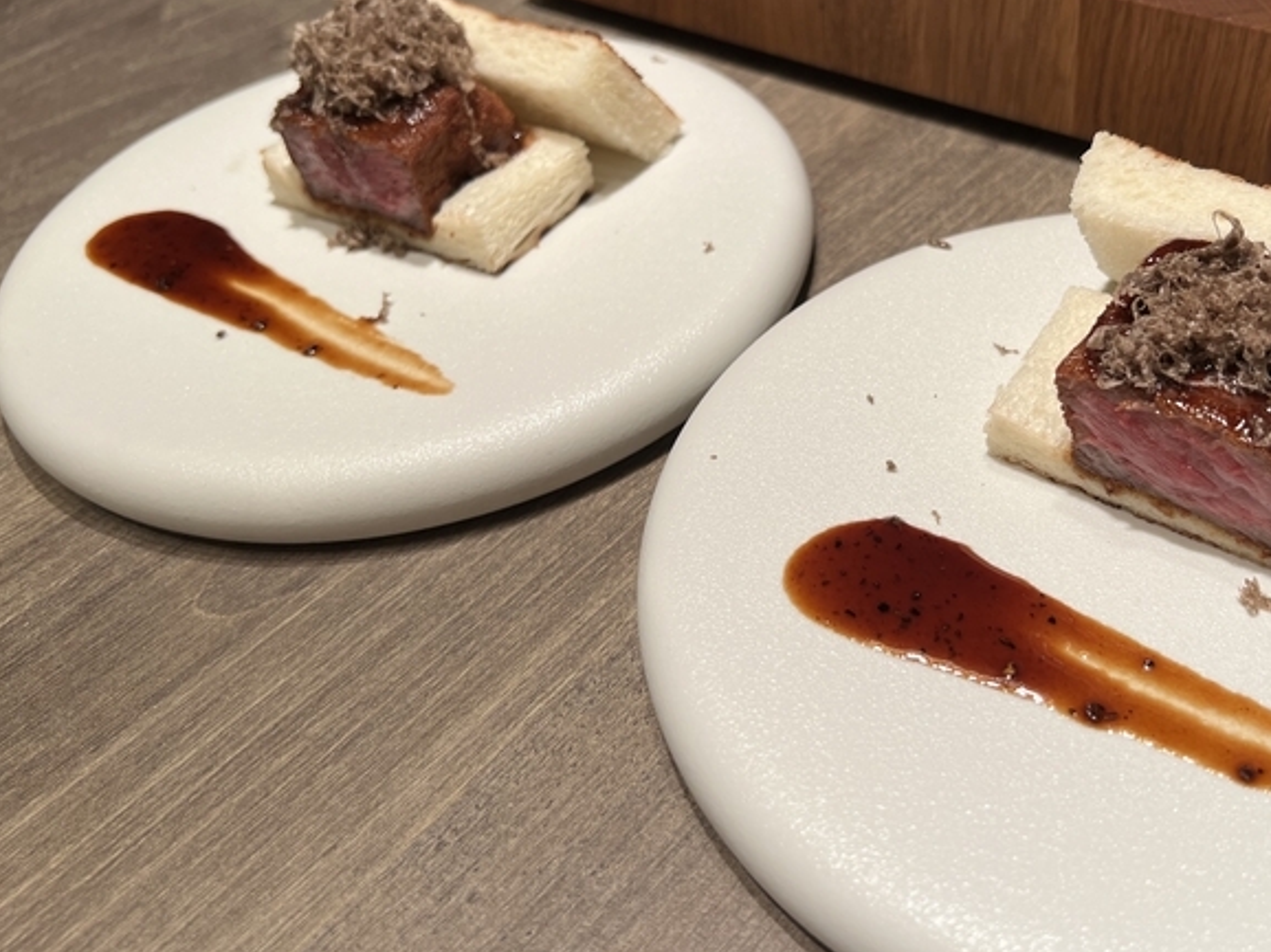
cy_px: 418
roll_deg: +6.2
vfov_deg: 39.6
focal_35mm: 36
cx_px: 831
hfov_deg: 50.6
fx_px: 1321
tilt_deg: -41.0
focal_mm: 5.7
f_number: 1.5
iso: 32
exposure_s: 1/120
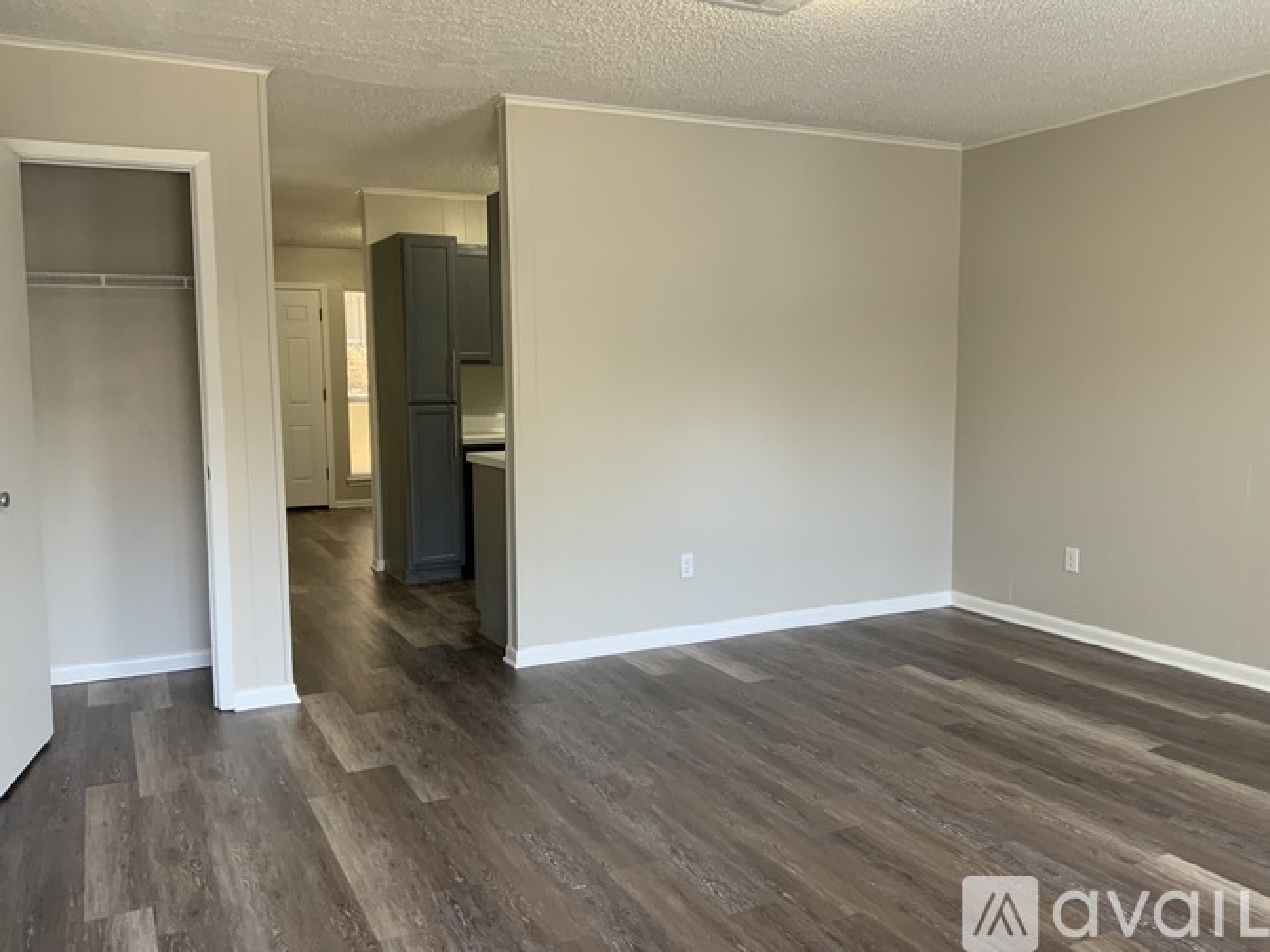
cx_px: 635
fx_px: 1064
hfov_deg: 61.7
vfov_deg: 48.2
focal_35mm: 29
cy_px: 476
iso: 80
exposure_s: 1/60
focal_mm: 3
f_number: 1.8
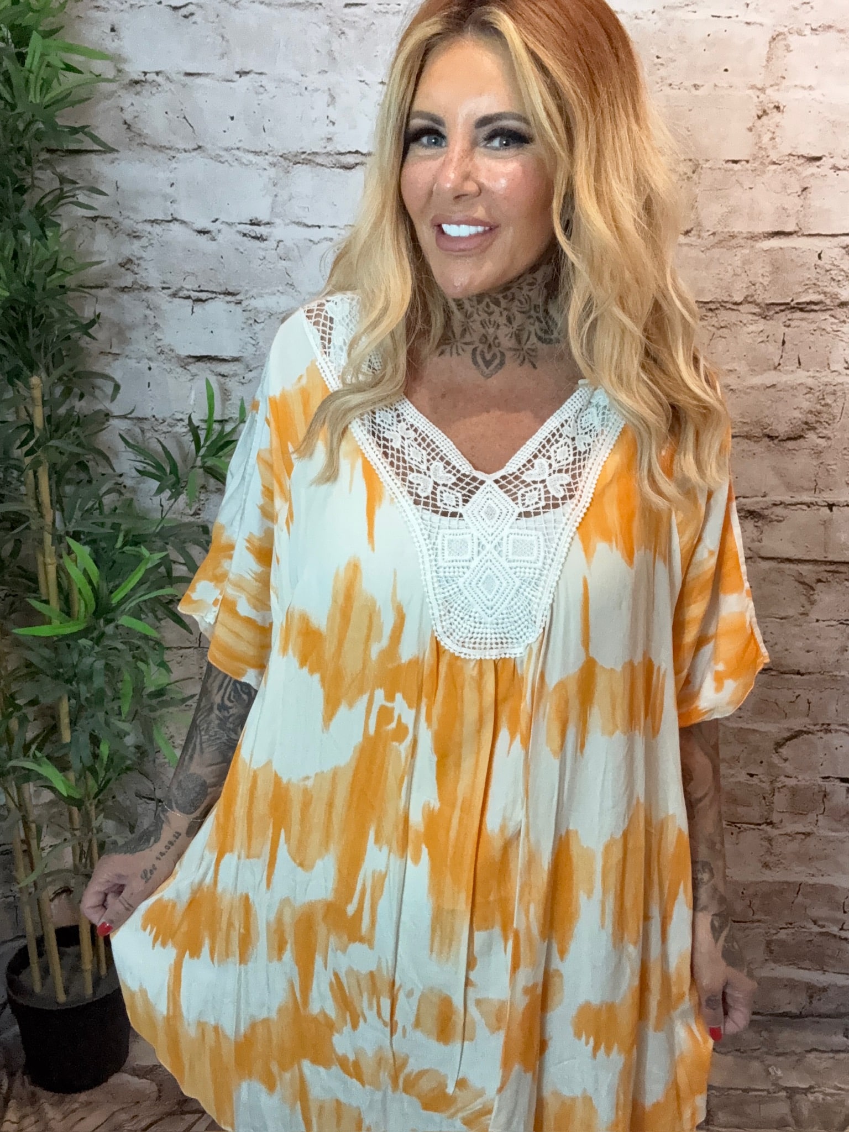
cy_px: 566
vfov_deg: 60.0
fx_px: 981
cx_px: 424
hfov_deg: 46.8
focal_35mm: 30
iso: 250
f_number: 1.9
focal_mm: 2.69
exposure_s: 1/50
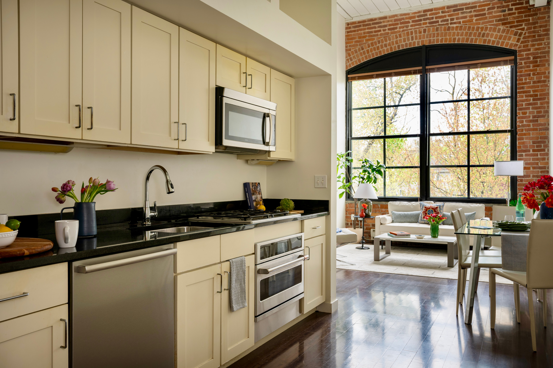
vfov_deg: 45.0
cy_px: 184
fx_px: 445
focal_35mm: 29
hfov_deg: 63.7
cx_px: 276
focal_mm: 29
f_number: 8
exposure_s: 1/5
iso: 250
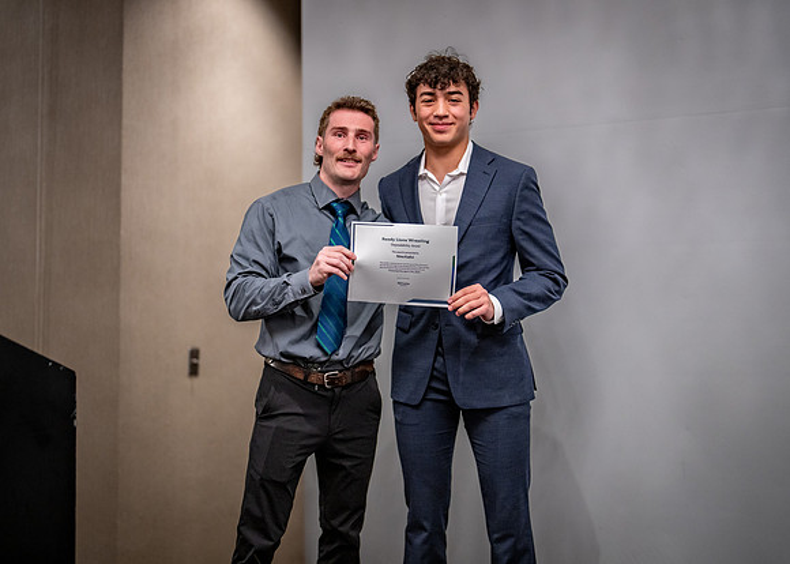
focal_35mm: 54
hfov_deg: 36.2
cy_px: 282
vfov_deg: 26.2
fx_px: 1210
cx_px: 395
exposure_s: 1/320
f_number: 1.2
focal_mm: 50
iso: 1250
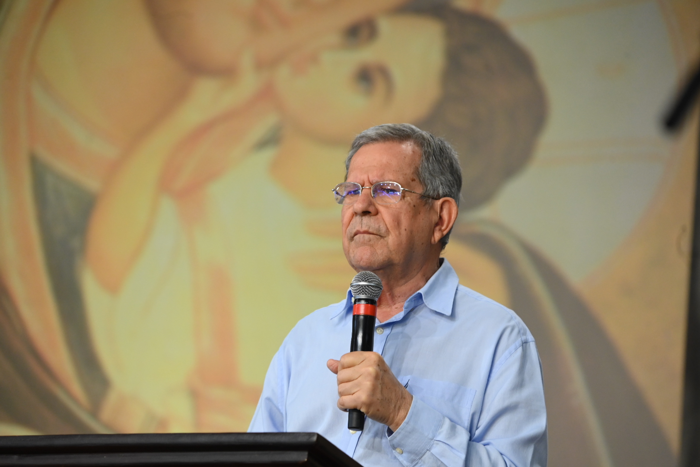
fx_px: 6027
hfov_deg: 6.6
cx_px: 350
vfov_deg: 4.4
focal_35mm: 310
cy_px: 234
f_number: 5.6
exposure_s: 1/320
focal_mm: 310
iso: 3200
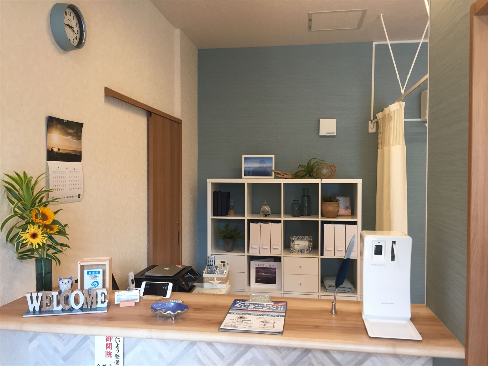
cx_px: 244
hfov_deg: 61.7
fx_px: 409
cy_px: 183
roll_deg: -1.8
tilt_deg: -1.6
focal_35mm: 29
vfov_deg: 48.2
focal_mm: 4.15
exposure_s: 1/30
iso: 40
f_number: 2.2
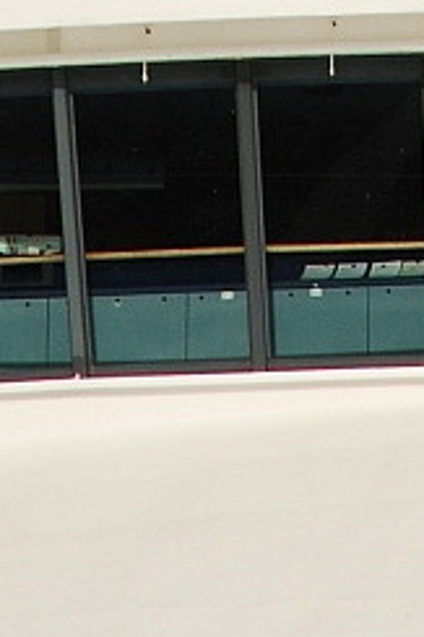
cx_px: 550
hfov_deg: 1.6
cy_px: -621
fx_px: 15003
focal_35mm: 848
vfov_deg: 2.4
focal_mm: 135
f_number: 10
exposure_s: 1/250
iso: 140
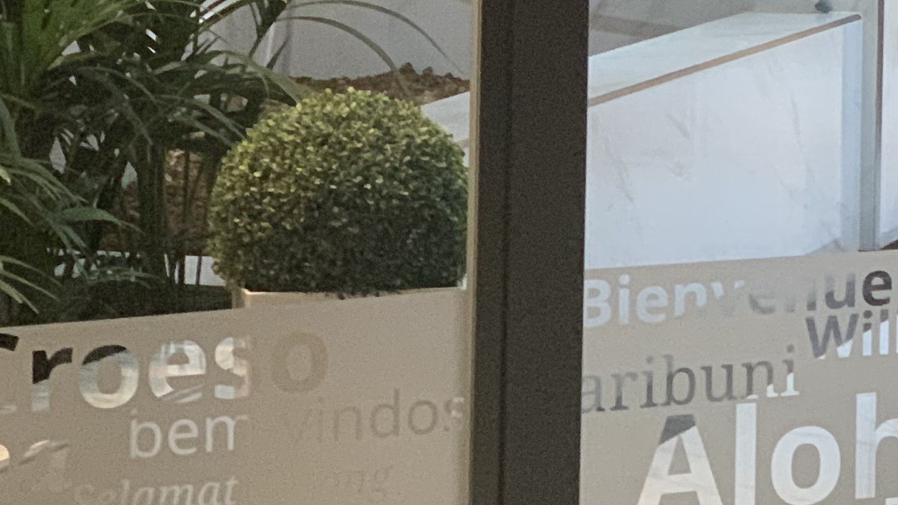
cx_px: 1183
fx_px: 4167
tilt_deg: +0.3
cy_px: -299
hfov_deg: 11.9
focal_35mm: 175
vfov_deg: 6.8
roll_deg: -1.5
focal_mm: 6
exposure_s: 1/50
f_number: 2.4
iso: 250
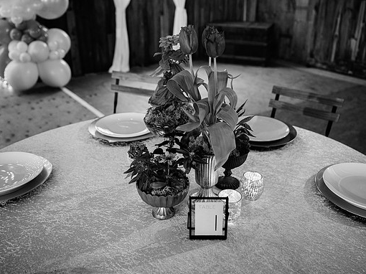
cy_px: 137
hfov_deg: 52.6
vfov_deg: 40.7
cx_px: 187
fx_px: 370
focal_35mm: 35
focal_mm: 32
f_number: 3.5
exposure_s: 1/200
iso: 1000
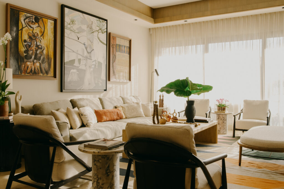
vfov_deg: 38.9
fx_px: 268
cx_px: 142
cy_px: 94
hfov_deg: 55.8
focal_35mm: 34
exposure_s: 1/50
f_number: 8
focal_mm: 34
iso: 400
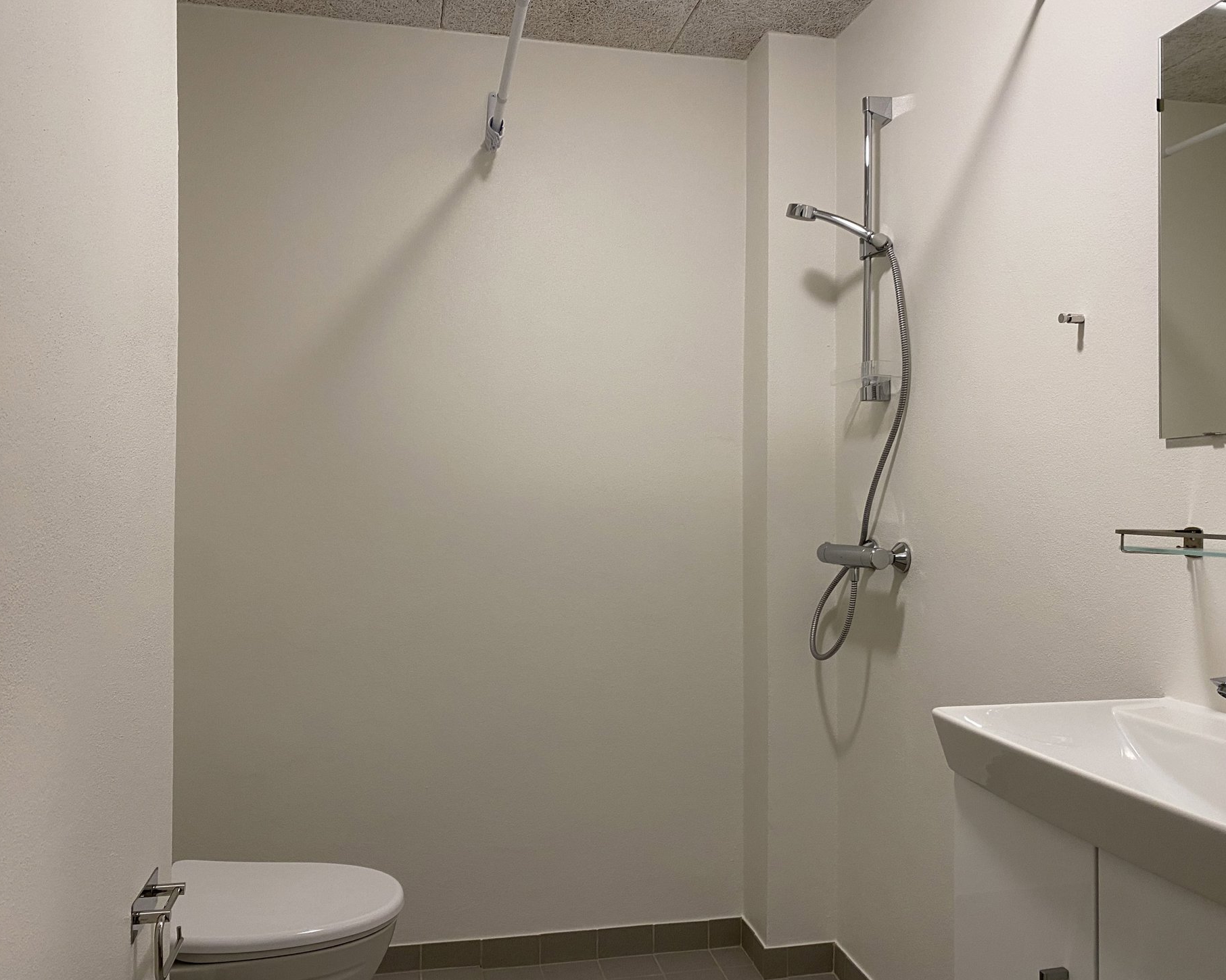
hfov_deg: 62.2
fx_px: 1016
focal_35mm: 28
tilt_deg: -1.0
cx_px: 626
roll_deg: -0.4
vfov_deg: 51.5
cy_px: 506
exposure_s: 1/50
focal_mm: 4.25
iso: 80
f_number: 1.8
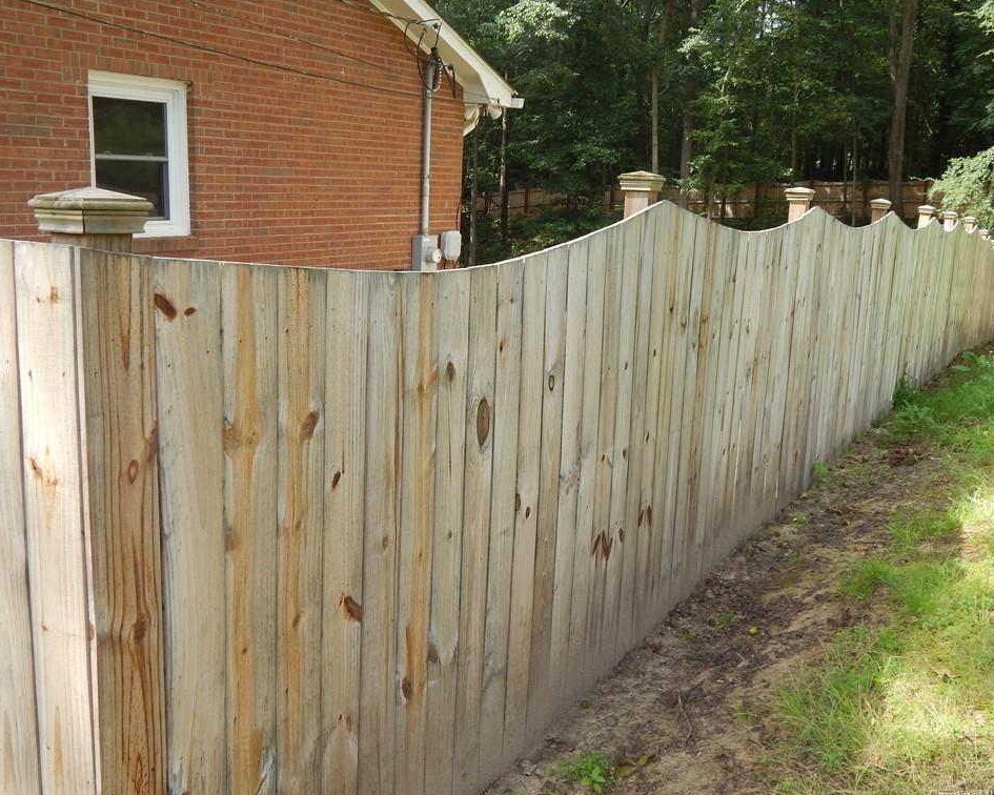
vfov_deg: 40.1
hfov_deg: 49.1
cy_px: 402
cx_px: 510
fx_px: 1088
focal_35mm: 37
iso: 125
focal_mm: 6.1
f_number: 3.3
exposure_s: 1/200
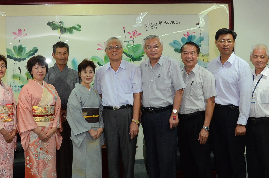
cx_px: 93
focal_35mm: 55
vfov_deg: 24.5
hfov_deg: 36.0
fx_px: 410
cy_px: 82
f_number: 5.6
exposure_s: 1/125
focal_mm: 20
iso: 1250
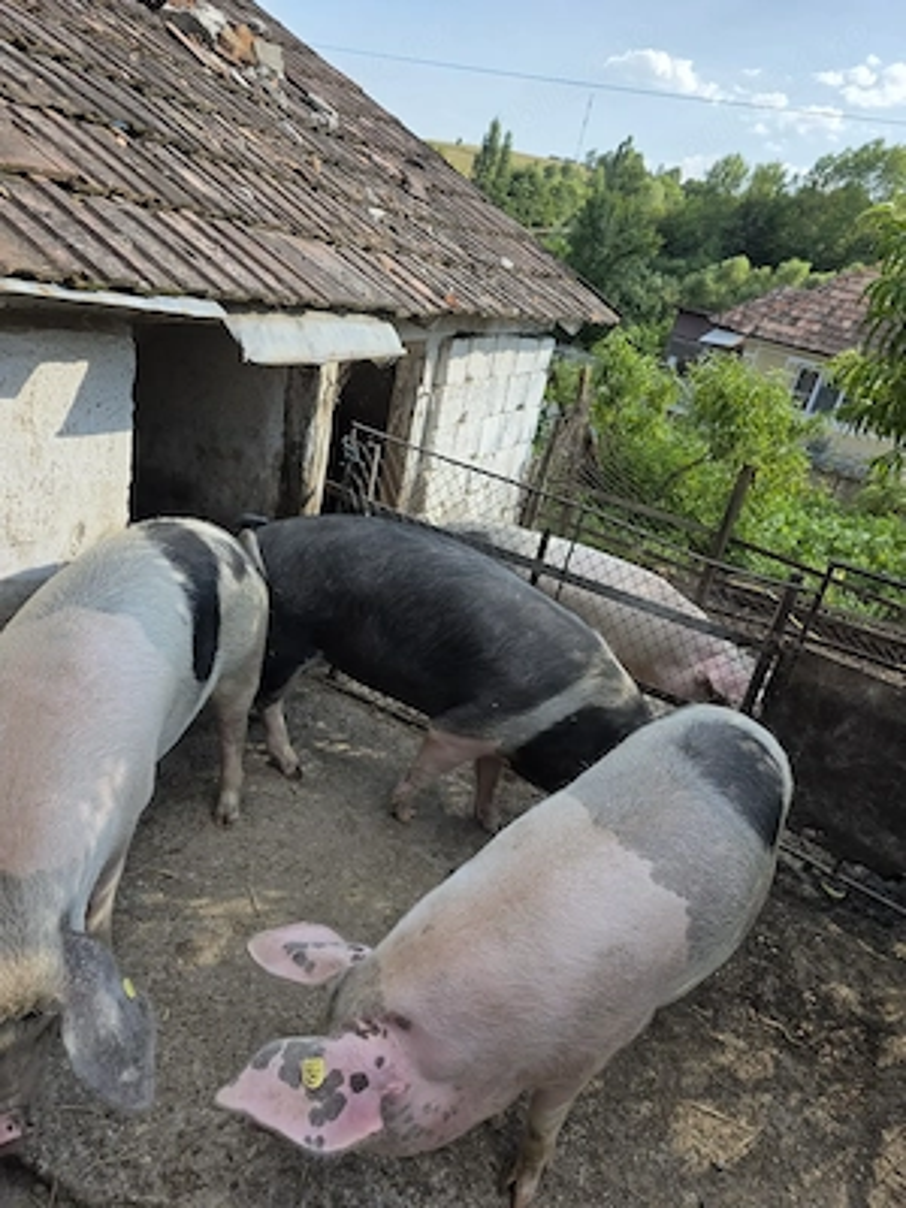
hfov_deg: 58.9
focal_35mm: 23
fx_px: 803
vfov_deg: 73.9
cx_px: 453
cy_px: 604
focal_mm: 6.3
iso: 80
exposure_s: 1/3059
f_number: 1.7
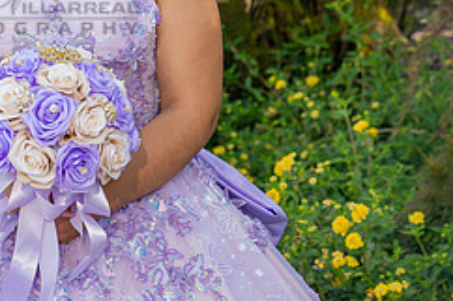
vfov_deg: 8.1
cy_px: 3
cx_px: -4
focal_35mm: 168
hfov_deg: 12.1
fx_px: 2112
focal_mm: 70
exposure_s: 1/200
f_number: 5
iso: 200
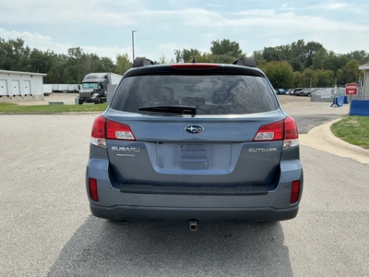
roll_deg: +0.9
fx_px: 298
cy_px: 138
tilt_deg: -4.6
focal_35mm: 28
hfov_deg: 63.4
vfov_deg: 49.7
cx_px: 184
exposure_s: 1/1451
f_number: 1.8
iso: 25
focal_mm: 3
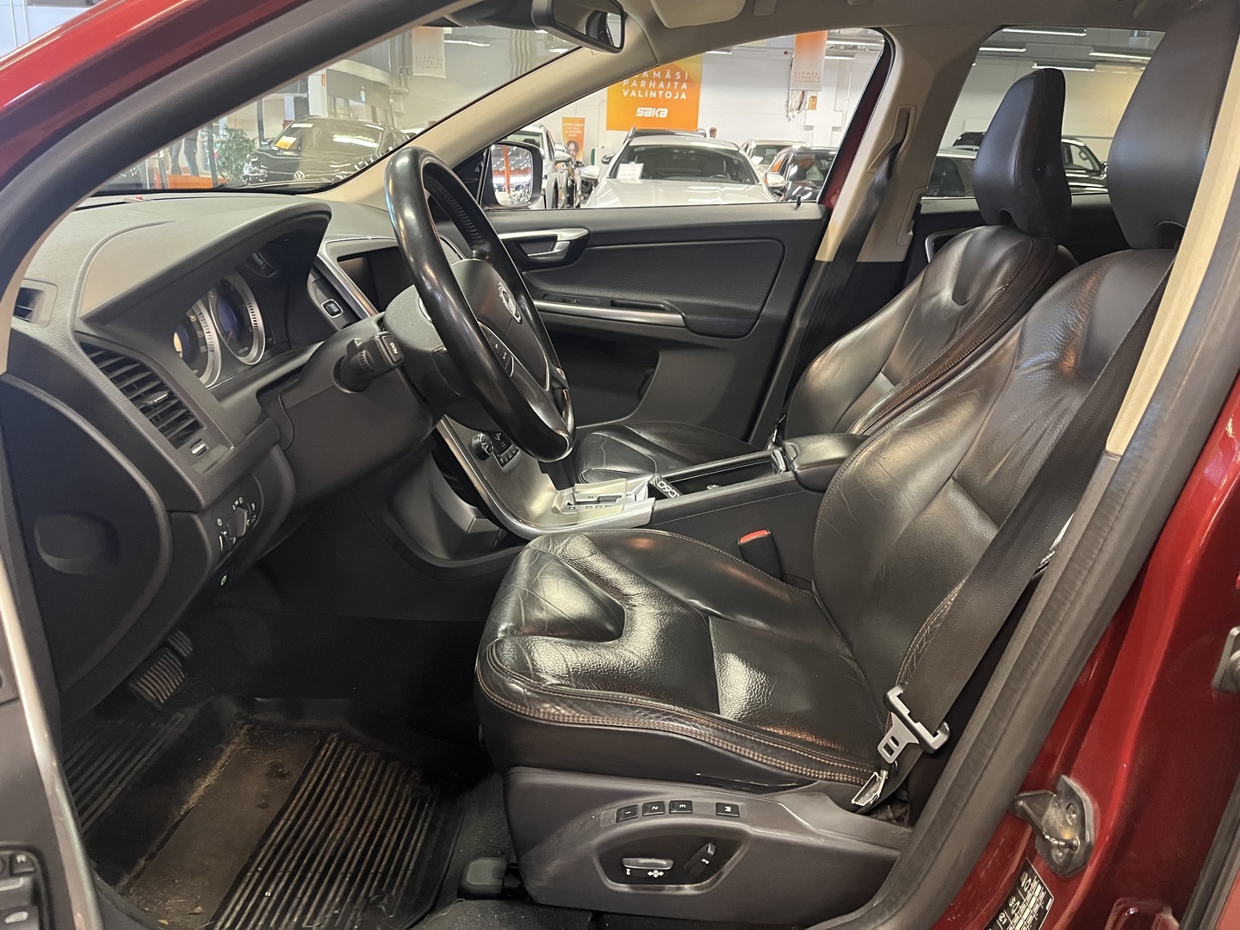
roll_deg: -3.3
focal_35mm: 26
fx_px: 931
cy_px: 465
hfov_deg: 67.3
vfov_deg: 53.1
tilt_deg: -20.7
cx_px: 620
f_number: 1.6
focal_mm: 5.1
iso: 500
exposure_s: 1/33
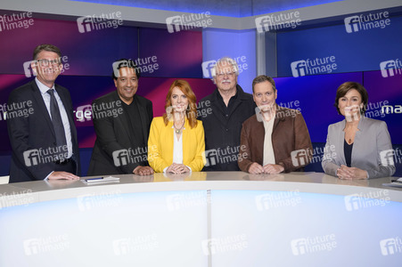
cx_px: 201
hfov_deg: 51.9
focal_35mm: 37
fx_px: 413
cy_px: 134
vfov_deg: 35.9
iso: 1600
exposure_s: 1/160
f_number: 5
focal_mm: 37
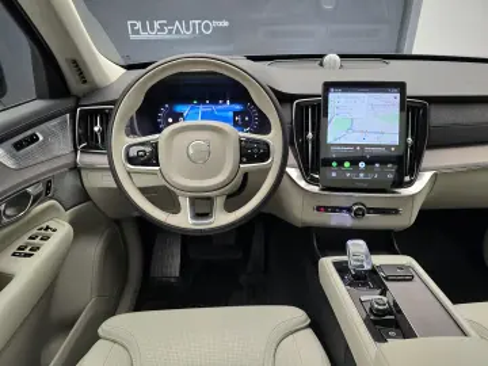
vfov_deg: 58.9
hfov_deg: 73.9
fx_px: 324
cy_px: 183
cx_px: 244
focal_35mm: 23
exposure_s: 1/90.1
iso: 160
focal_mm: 6.3
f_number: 1.7
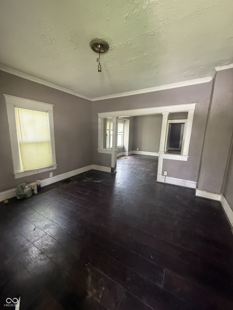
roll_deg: -1.2
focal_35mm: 14
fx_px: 126
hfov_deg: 85.7
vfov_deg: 102.1
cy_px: 155
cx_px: 116
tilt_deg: -8.1
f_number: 2.2
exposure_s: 1/60
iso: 640
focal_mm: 2.22
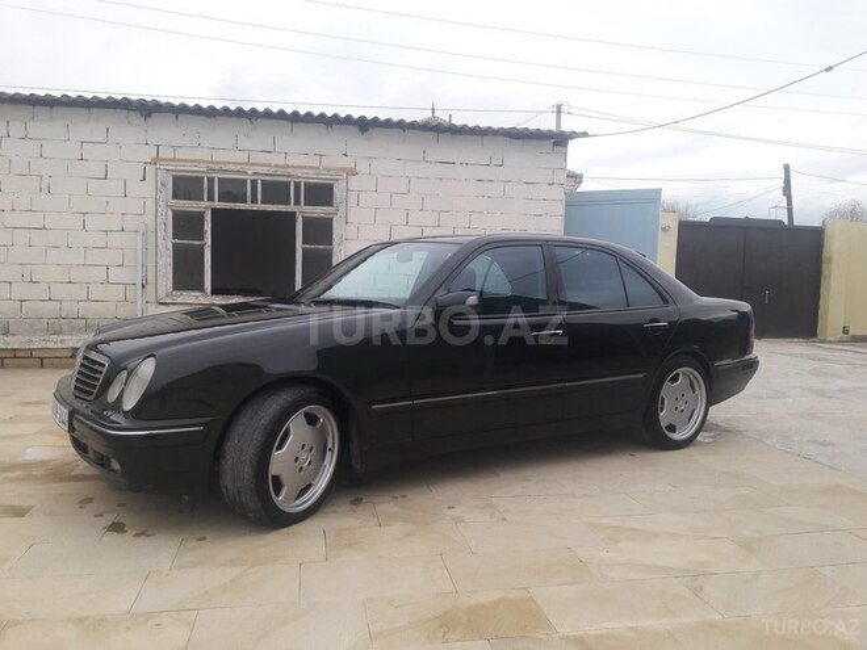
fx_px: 701
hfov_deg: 63.4
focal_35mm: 28
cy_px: 325
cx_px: 434
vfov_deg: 49.7
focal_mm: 3.7
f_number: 1.9
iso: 80
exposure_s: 1/100
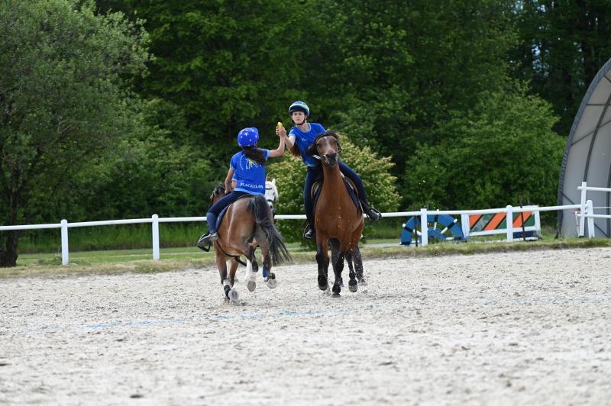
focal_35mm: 150
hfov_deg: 13.7
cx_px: 306
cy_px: 203
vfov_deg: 9.1
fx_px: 2544
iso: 500
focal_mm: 150
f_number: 5.6
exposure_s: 1/1250
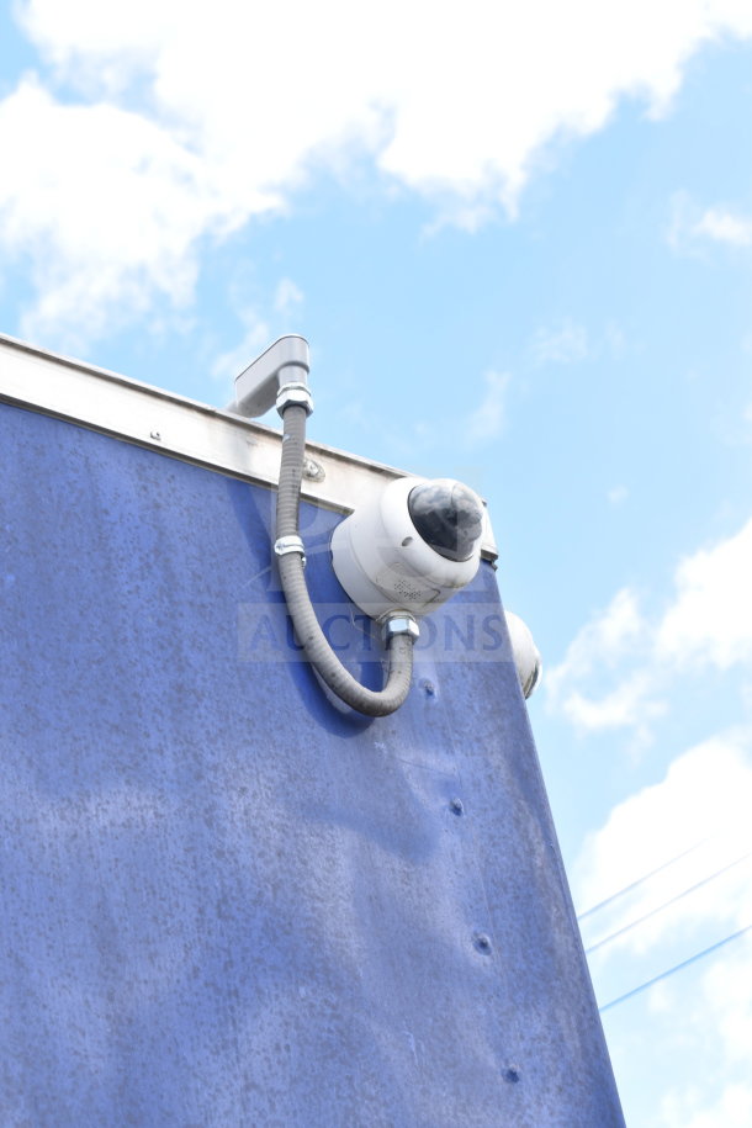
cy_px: 564
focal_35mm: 72
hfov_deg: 18.9
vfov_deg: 28.1
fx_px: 2256
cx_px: 376
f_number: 6.3
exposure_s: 1/160
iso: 200
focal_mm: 48
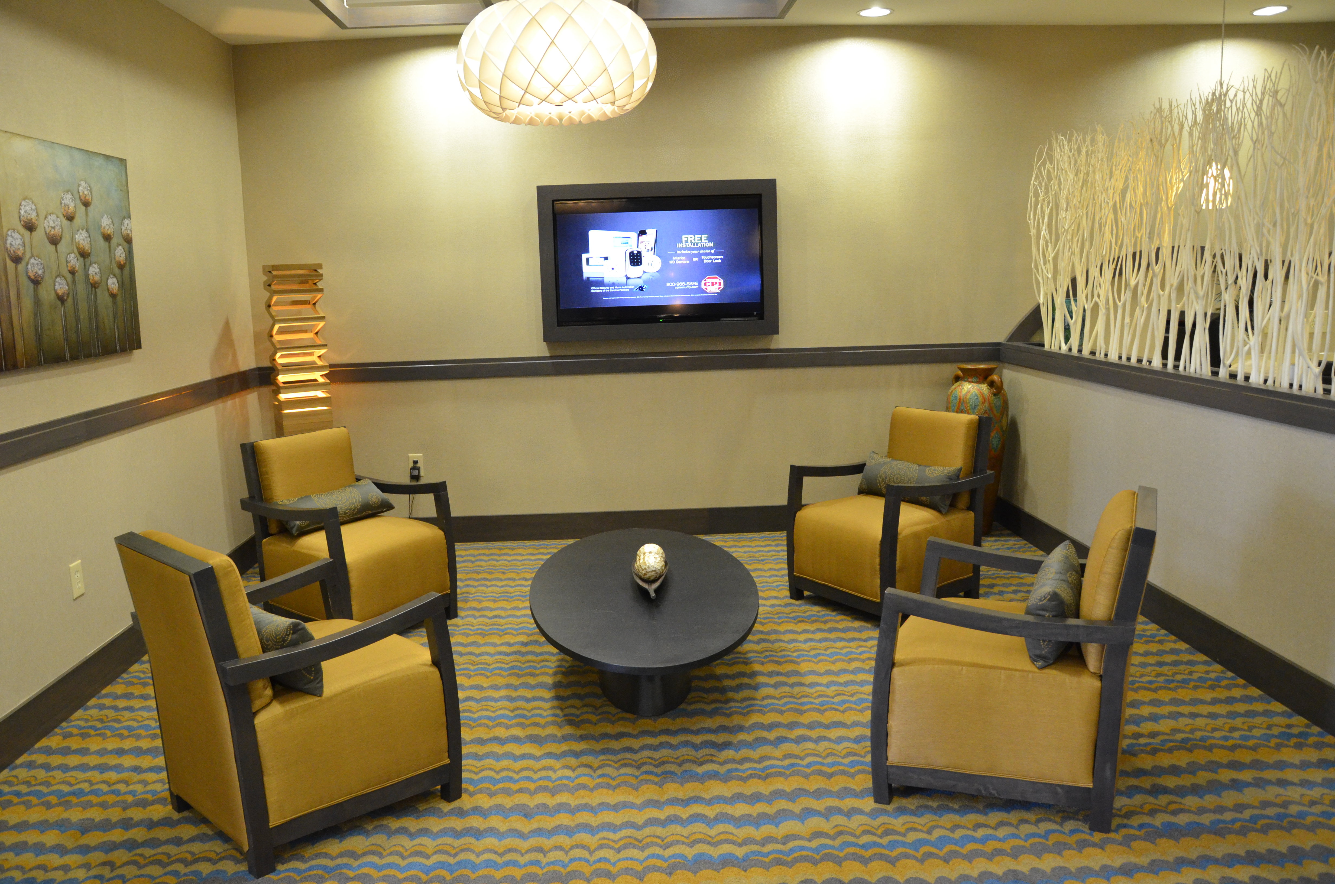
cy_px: 442
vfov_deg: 47.7
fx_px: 999
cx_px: 668
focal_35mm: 27
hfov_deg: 67.5
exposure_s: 1/80
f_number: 4.5
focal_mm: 18
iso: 2500
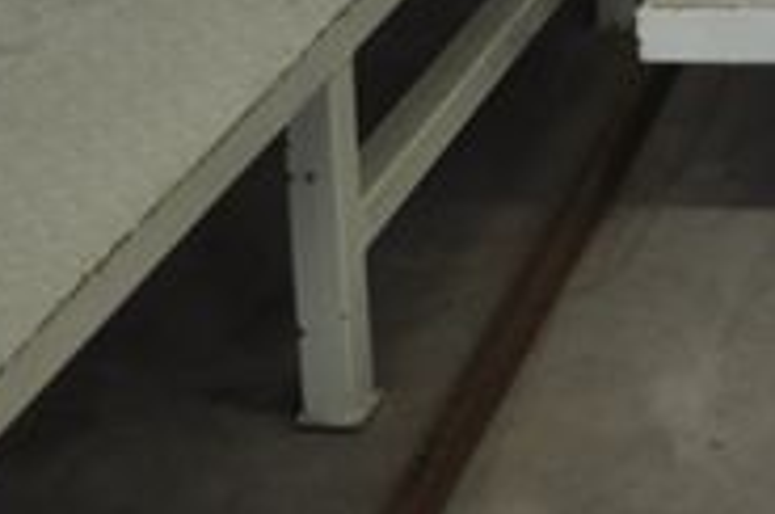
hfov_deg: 13.6
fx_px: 2948
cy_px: -584
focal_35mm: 137
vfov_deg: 9.2
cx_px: 1356
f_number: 4.5
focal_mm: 21
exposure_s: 1/80
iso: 800
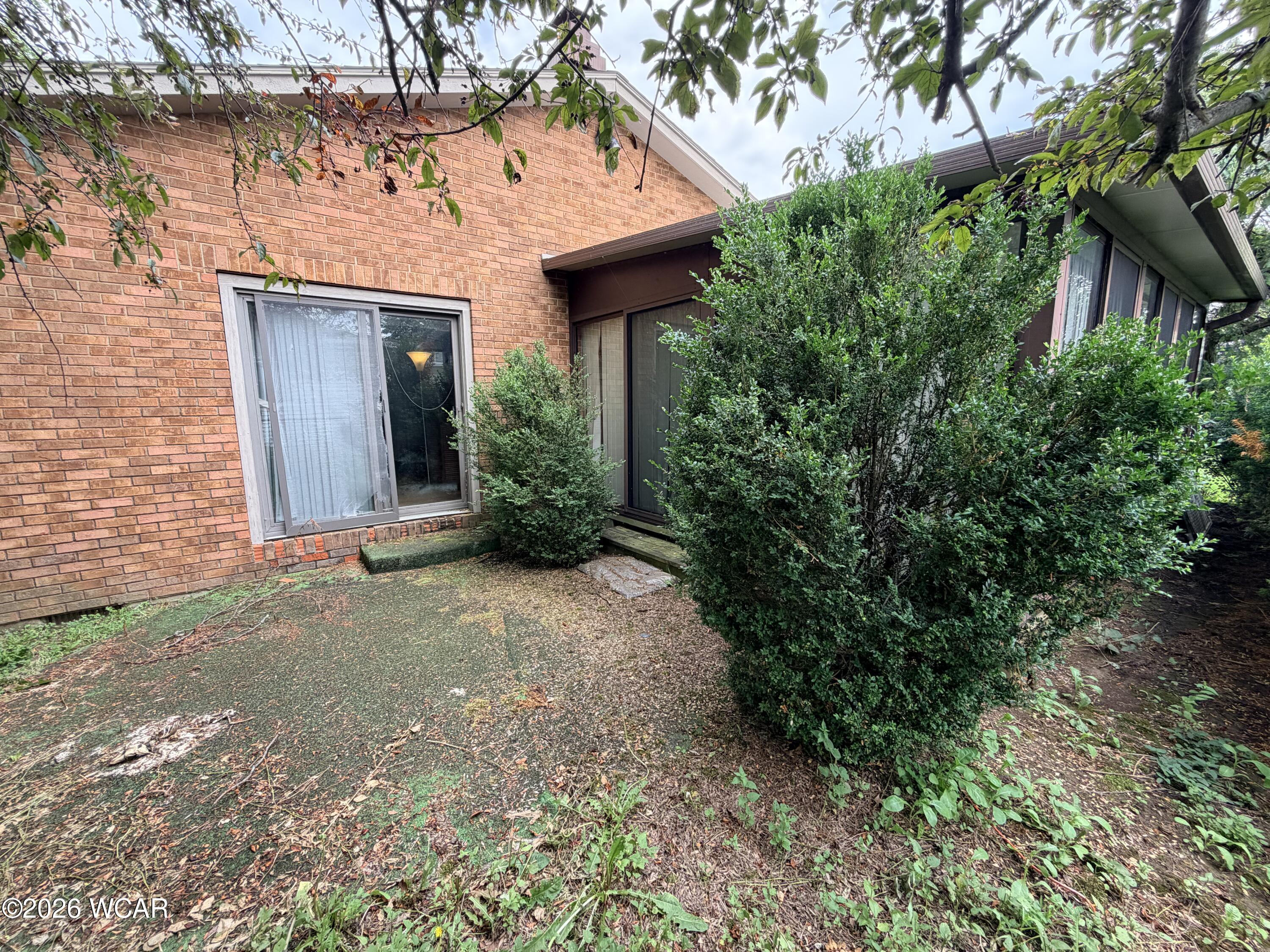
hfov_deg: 102.1
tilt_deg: -7.2
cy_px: 476
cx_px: 635
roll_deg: +0.4
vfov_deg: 85.7
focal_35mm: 14
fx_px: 514
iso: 64
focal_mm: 2.22
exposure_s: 1/214
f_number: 2.2
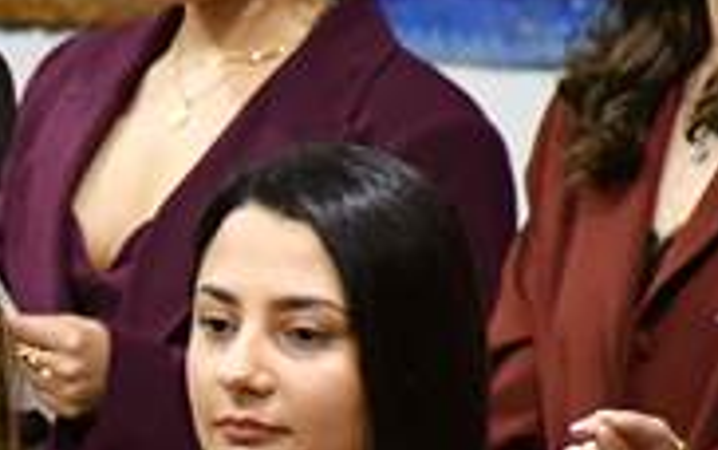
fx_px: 17642
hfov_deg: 2.3
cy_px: 458
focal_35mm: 901
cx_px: -446
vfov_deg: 1.5
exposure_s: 1/160
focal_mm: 140
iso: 5000
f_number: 6.3
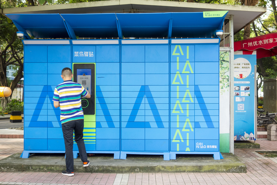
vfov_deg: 31.2
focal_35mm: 43
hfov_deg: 45.4
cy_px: 92
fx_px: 331
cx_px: 138
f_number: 3.2
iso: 100
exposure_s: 1/125
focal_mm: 16.01
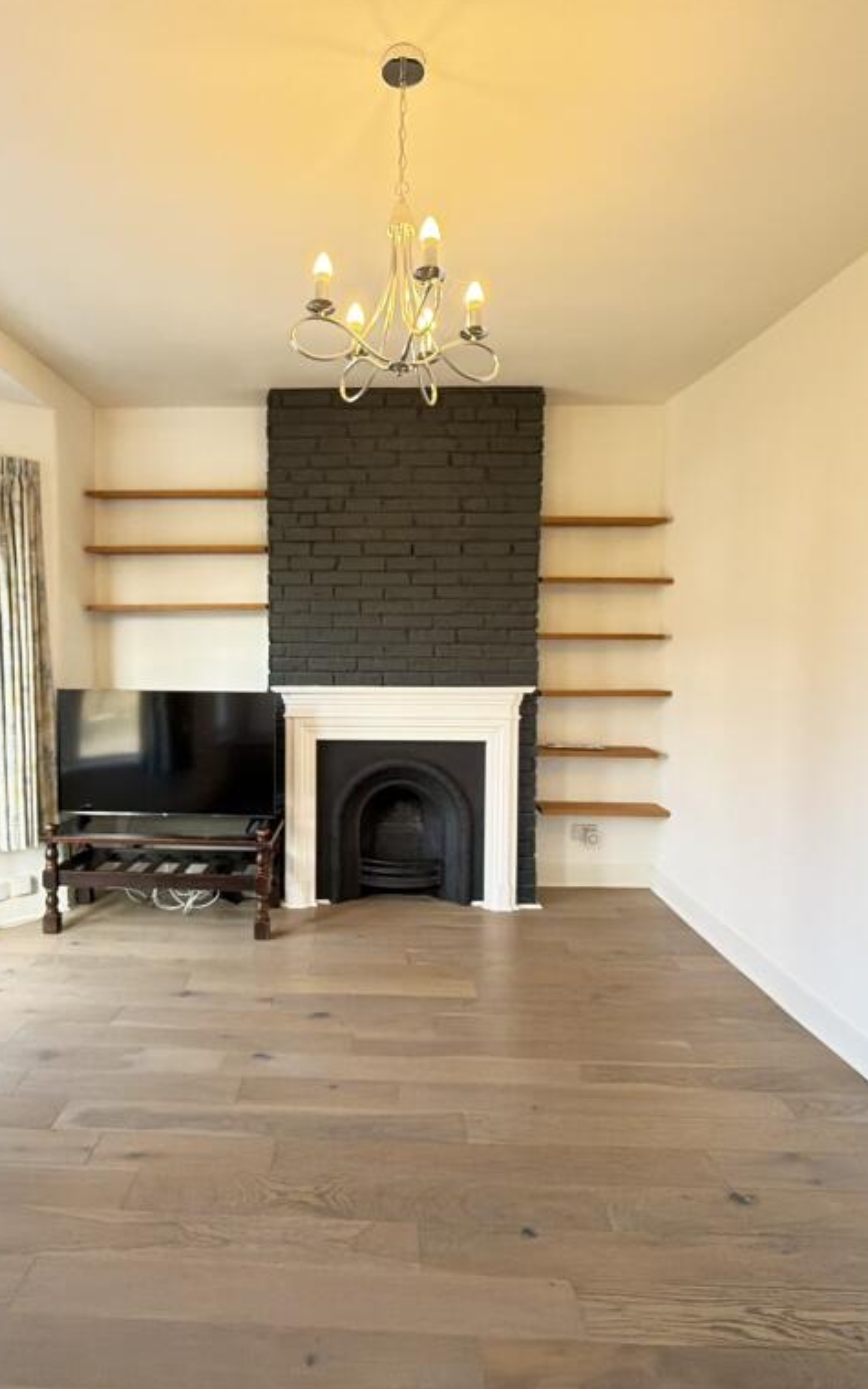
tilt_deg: -3.7
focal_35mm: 20
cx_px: 358
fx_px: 757
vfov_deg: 85.1
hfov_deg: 59.3
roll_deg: -0.2
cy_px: 691
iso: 1000
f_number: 2.2
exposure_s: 1/121
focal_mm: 2.22
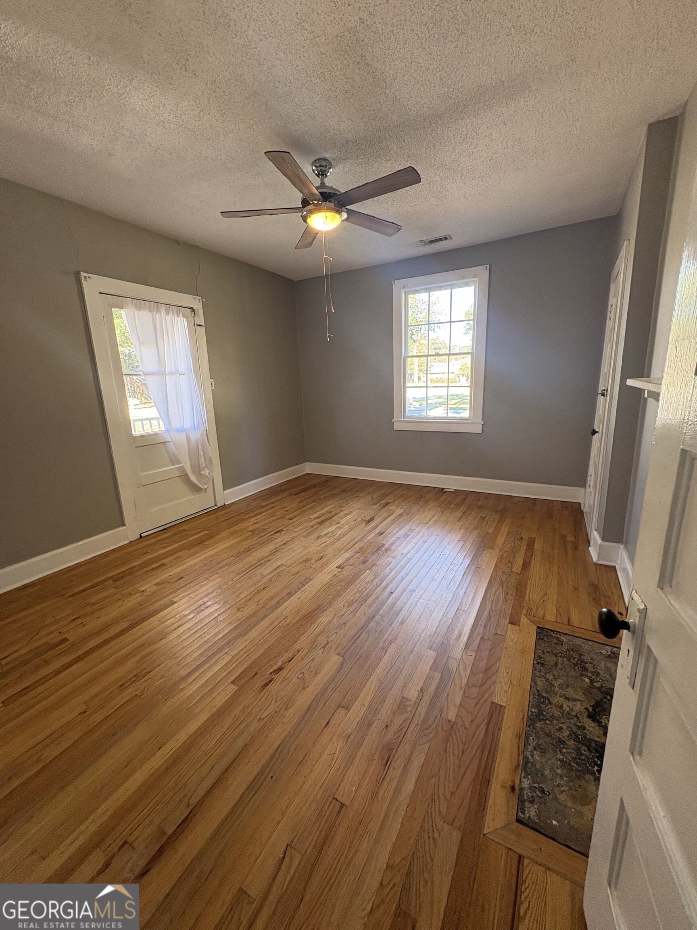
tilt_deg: -10.9
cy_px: 465
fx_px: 376
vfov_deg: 102.1
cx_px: 348
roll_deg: +0.9
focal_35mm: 14
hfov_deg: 85.7
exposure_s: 1/60
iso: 125
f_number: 2.2
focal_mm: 2.22
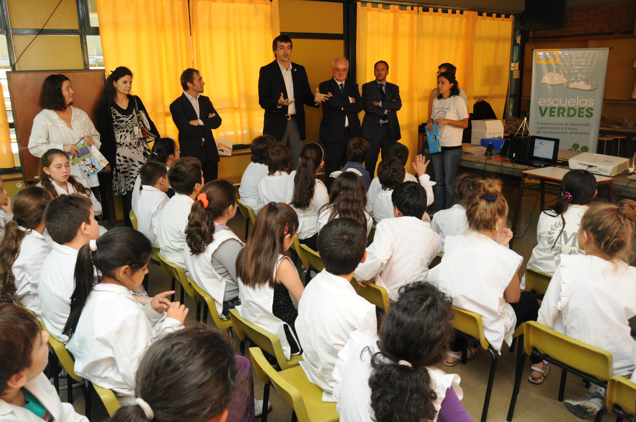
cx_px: 318
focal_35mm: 27
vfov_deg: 47.8
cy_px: 211
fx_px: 476
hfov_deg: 67.4
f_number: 5
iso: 800
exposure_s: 1/30
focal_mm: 18
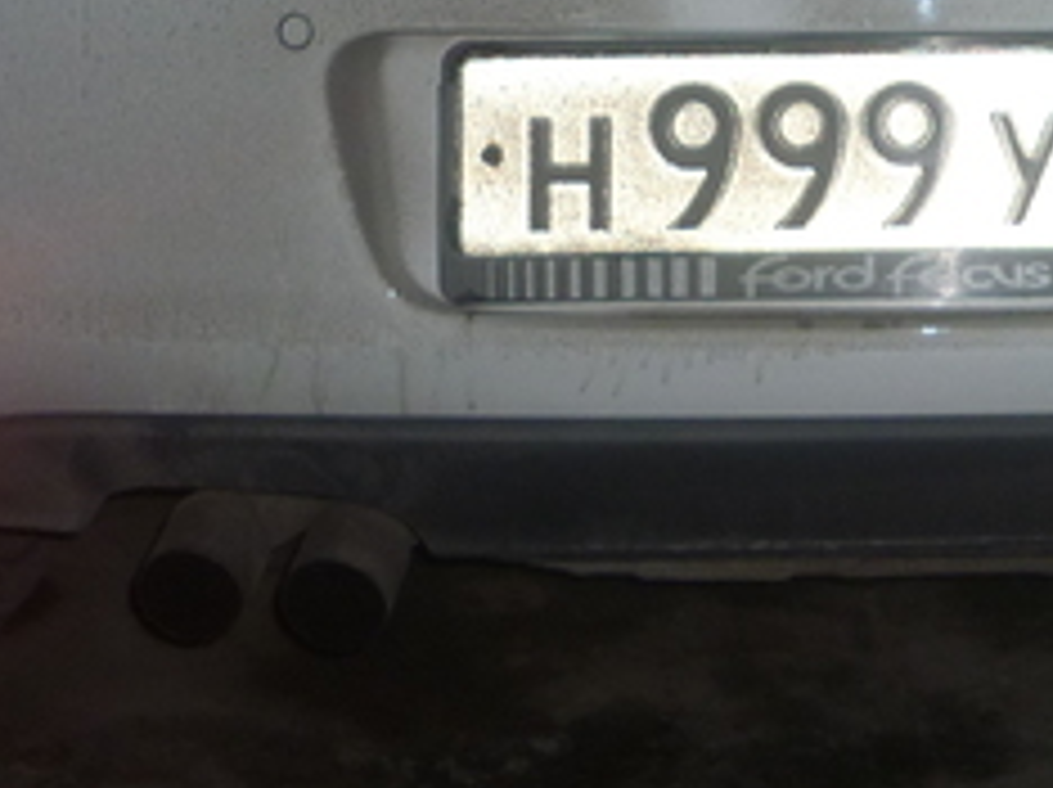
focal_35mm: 113
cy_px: -504
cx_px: 963
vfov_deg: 12.3
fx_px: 3434
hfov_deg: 17.2
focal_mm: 5.5
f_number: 2.8
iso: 100
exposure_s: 1/60
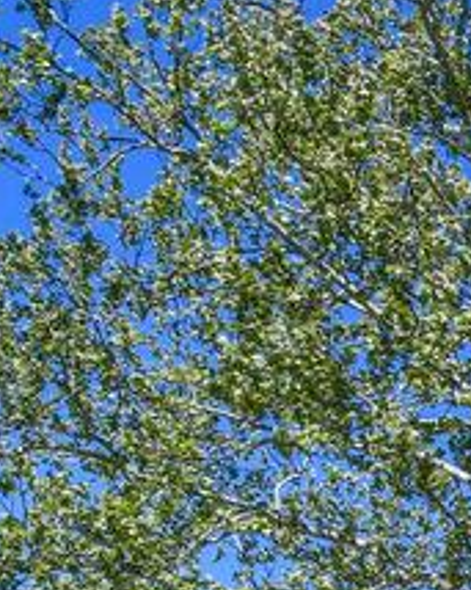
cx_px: 1143
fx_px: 1412
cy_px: 817
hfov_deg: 13.5
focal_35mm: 81
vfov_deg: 20.9
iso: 100
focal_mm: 12
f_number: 9
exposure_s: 1/320
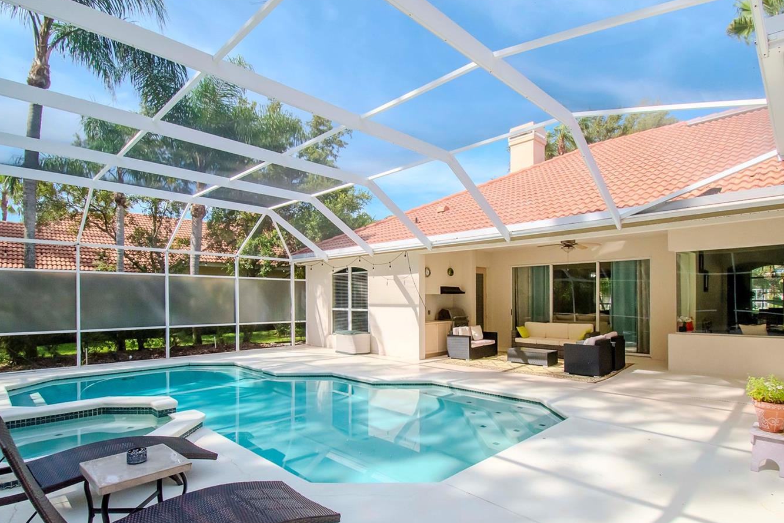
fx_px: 392
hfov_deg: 90.0
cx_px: 381
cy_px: 306
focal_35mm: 18
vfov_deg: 66.9
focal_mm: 10
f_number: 11
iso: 800
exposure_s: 1/800
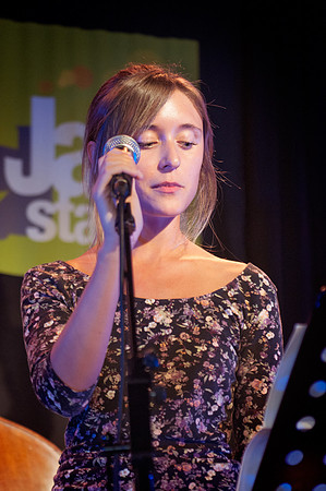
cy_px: 246
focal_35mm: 105
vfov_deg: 19.5
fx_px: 1429
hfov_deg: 13.0
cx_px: 163
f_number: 2.8
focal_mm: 70
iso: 800
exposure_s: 1/40
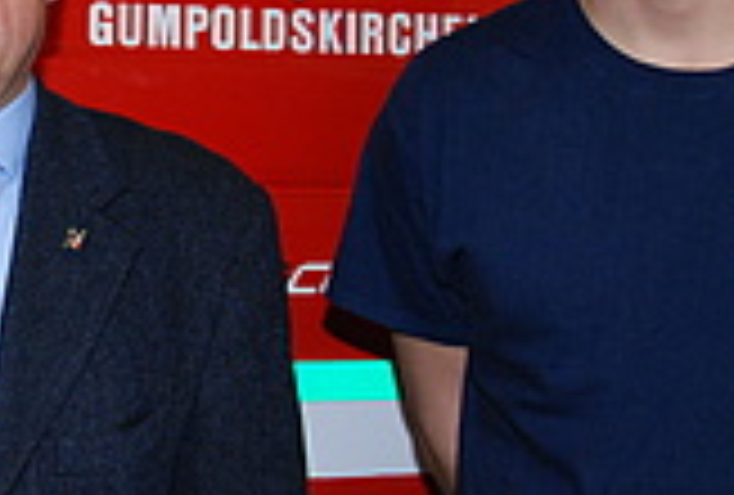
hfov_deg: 20.2
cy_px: 97
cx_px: -74
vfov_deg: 14.3
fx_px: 1965
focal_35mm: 96
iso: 800
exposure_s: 1/60
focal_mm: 22
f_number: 7.1
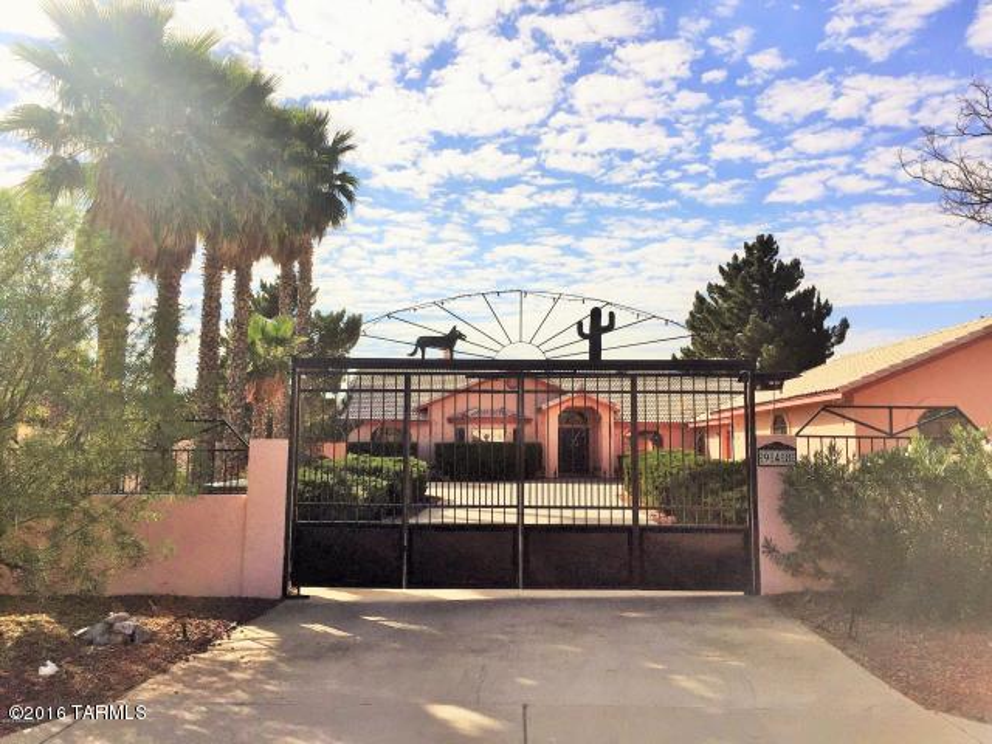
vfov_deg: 48.2
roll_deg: -1.7
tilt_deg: +6.4
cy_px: 372
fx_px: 831
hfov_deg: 61.7
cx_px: 496
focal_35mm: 29
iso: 32
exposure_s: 1/5650
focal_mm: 4.15
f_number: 2.2
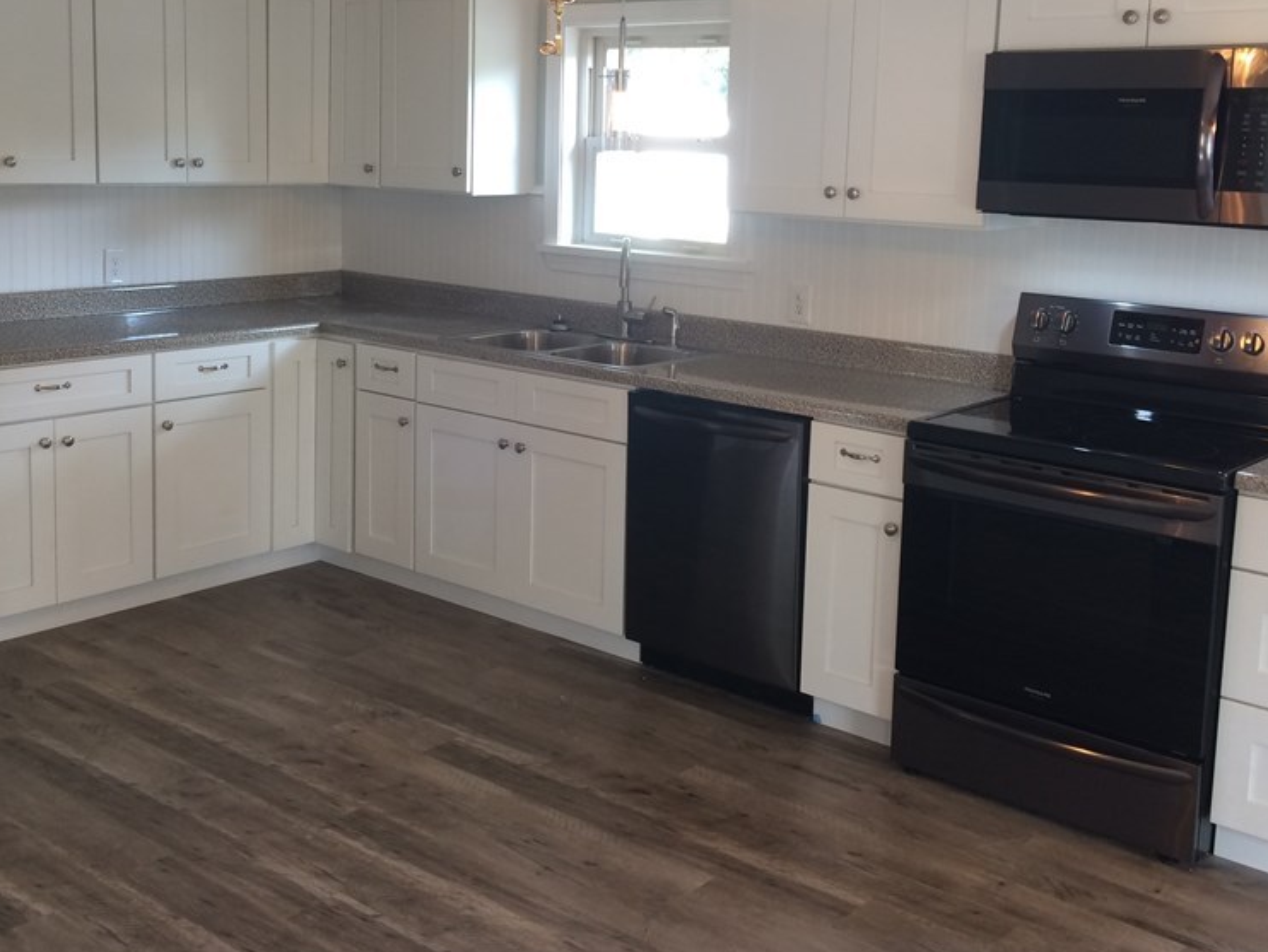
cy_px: 340
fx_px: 1466
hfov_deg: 46.7
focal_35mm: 40
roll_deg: -1.1
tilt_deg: -7.1
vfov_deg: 35.7
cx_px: 574
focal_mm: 4.15
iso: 50
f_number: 2.2
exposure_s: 1/30
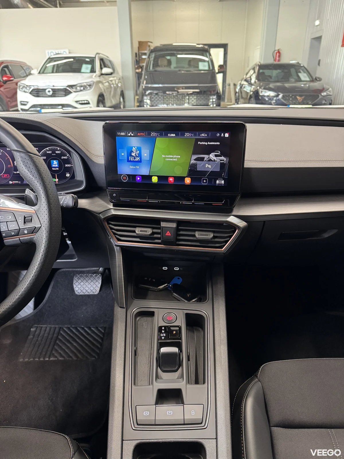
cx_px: 172
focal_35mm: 24
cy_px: 230
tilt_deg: -24.6
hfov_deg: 56.8
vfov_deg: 71.6
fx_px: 318
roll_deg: +0.3
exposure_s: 1/60
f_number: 1.78
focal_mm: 6.76
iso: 500
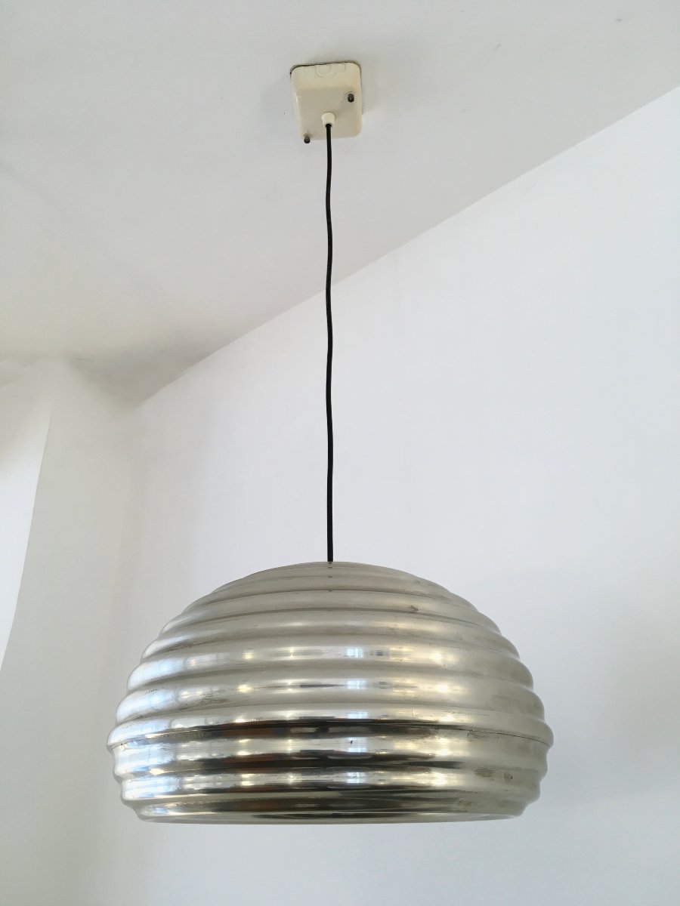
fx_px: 760
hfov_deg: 48.2
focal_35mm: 29
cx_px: 340
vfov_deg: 61.7
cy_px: 453
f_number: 2.2
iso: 25
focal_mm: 4.15
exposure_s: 1/33
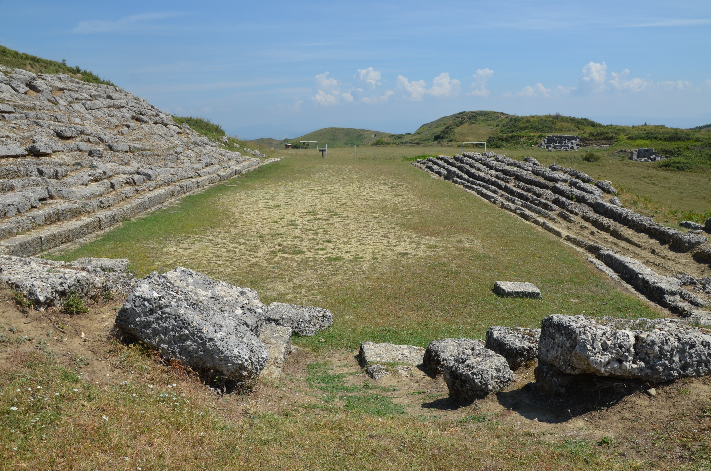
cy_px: 236
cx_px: 356
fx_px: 621
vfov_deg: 41.5
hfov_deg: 59.6
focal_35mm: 32
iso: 100
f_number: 9
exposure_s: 1/320
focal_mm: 21
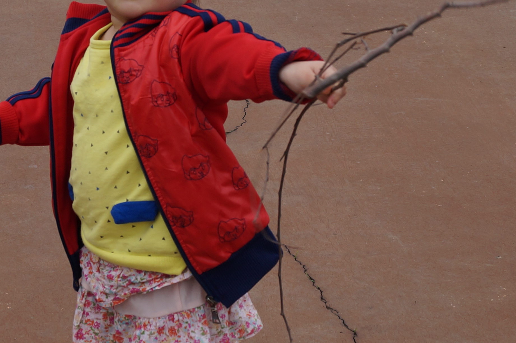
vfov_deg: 13.1
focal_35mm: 104
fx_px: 1489
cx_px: 208
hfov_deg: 19.6
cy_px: 168
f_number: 6.3
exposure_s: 1/125
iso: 100
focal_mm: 26
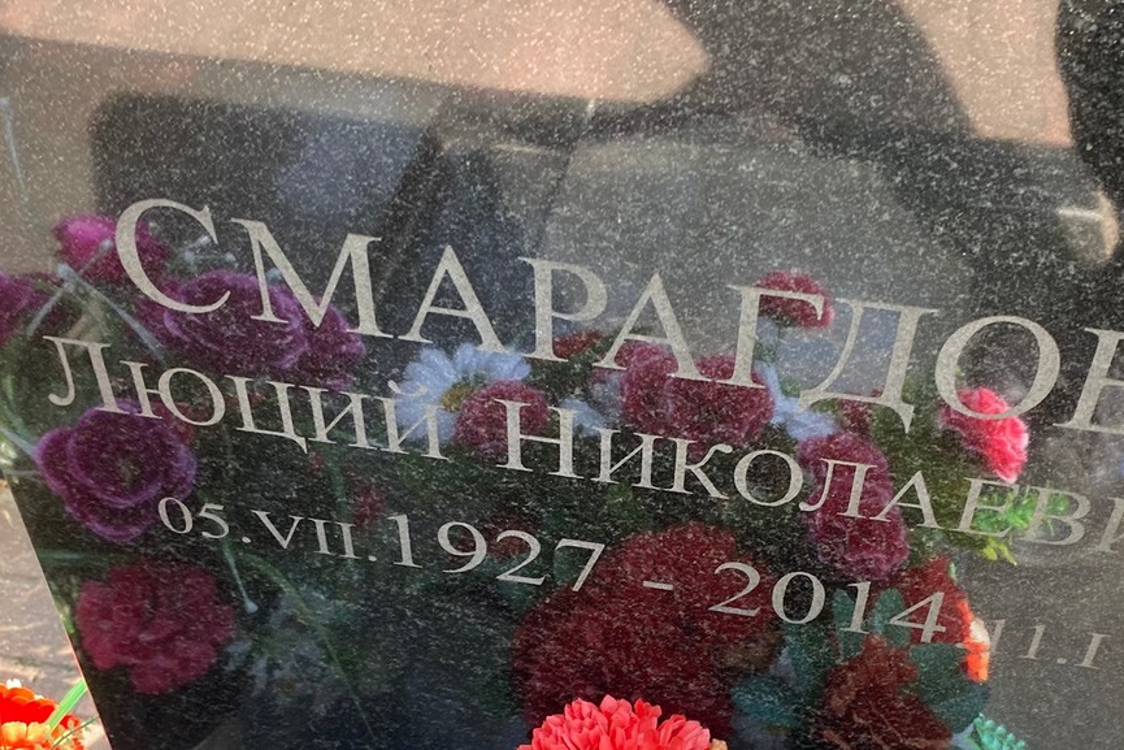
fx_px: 1405
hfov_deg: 43.5
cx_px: 637
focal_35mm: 45
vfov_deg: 29.5
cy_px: 546
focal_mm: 4.25
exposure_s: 1/121
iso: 40
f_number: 1.8
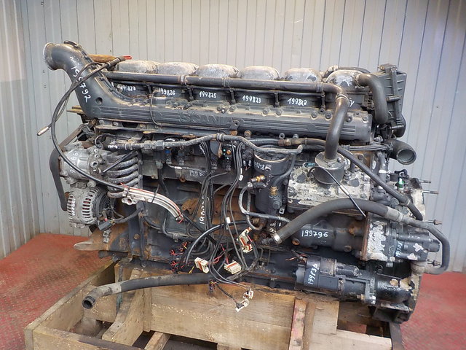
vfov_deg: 46.8
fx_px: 404
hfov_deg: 60.0
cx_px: 233
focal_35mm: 30
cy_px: 175
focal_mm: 4.1
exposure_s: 1/30
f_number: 3.3
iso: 250
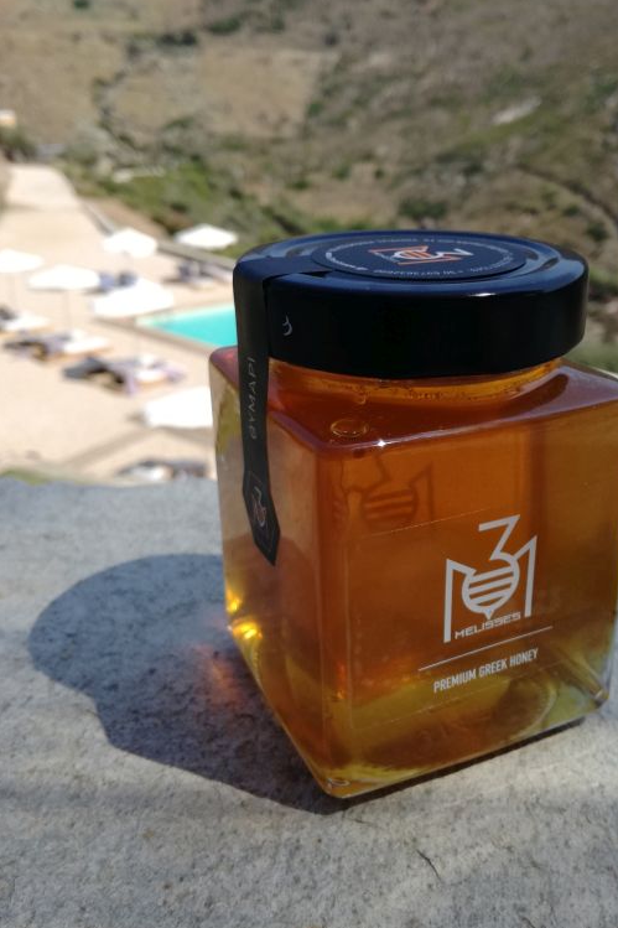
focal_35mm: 32
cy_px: 454
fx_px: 824
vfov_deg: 58.7
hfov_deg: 40.8
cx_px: 391
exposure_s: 1/1271
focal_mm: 3.79
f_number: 2
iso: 50
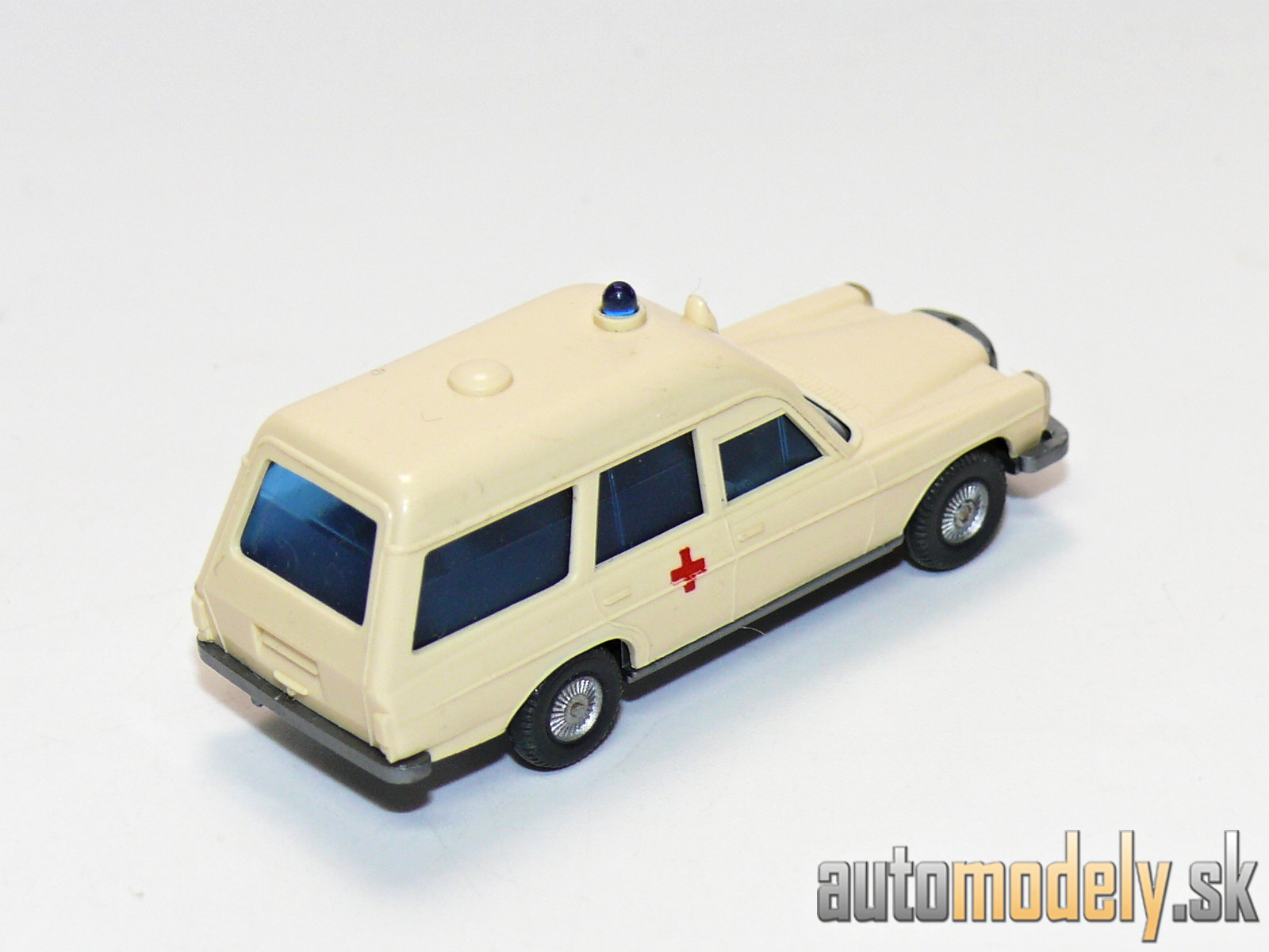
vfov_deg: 11.1
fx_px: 4912
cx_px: 634
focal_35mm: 134
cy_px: 476
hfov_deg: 14.7
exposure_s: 1/30
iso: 100
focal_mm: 16
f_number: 4
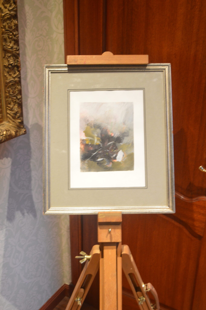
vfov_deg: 49.6
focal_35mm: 39
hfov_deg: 34.2
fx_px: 335
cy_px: 155
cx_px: 103
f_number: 4.2
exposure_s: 1/13
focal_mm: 26
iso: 800
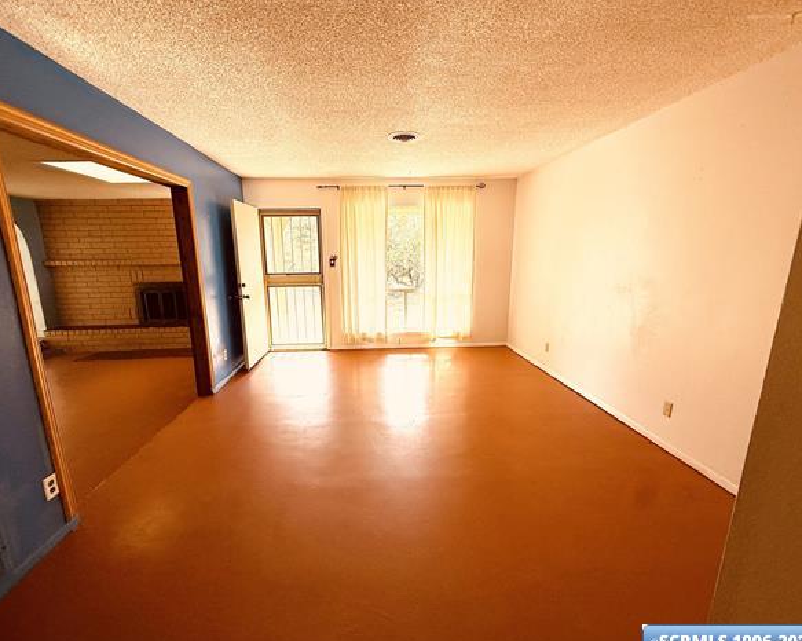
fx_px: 356
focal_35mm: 15
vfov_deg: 84.0
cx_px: 385
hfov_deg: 96.8
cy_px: 327
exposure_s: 1/251
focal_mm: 2.22
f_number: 2.2
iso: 64
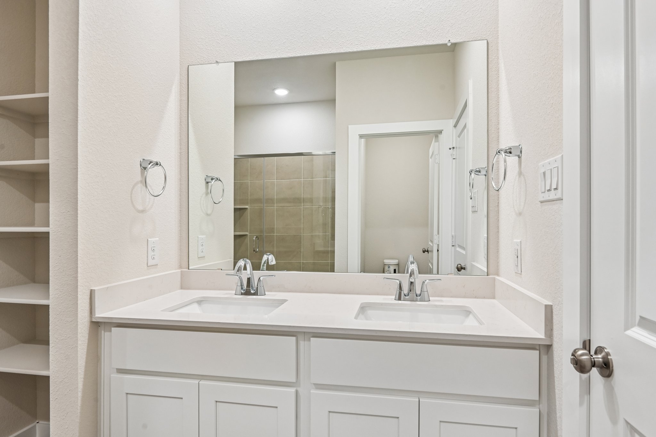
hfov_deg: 84.0
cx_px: 328
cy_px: 218
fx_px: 364
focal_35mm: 20
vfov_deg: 61.9
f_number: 8
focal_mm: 20
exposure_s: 1/8
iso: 400
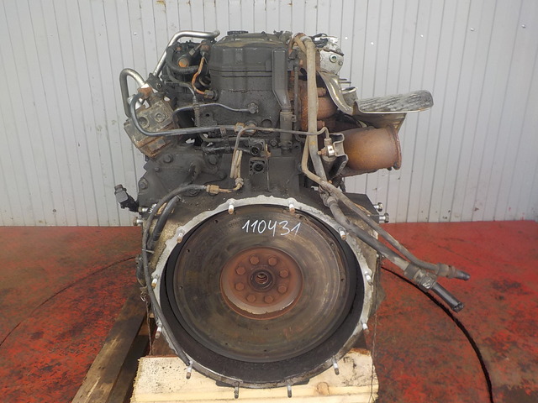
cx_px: 269
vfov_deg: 46.8
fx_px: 466
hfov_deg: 60.0
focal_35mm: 30
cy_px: 202
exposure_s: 1/100
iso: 125
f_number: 3.3
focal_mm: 4.1
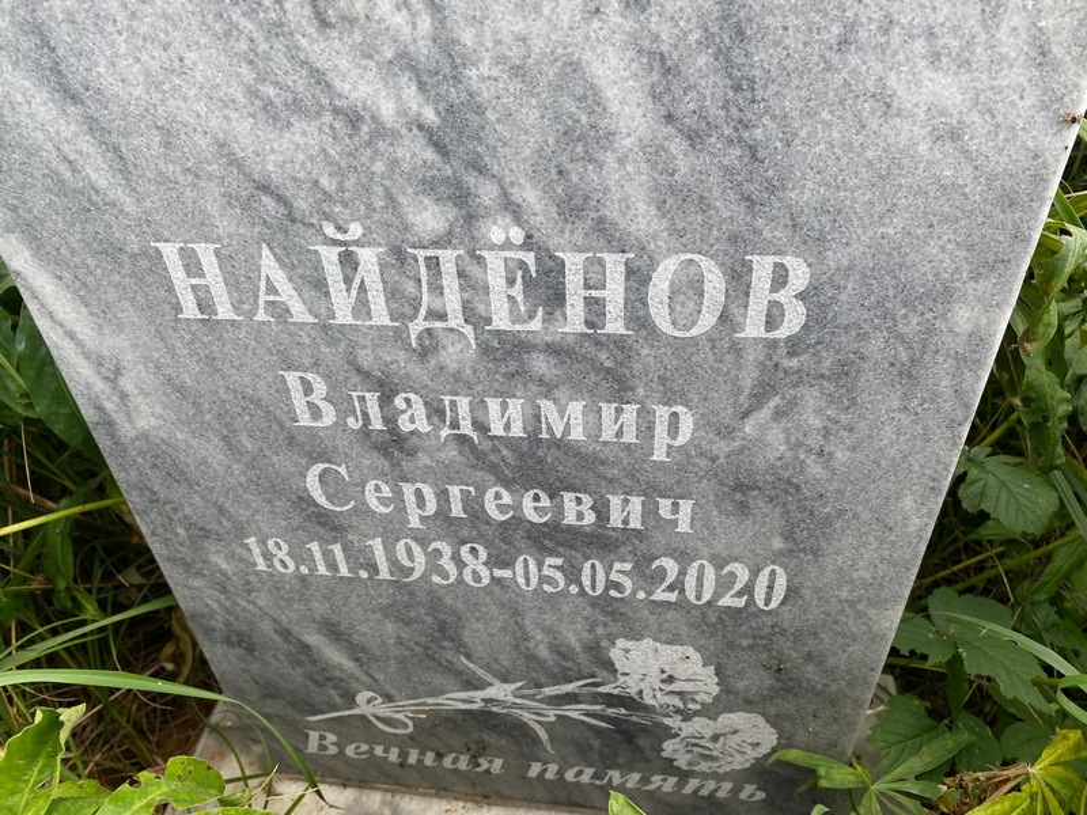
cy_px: 408
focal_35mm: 26
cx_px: 544
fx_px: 816
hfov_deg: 67.3
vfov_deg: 53.1
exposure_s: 1/502
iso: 32
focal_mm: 4.25
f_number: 1.8
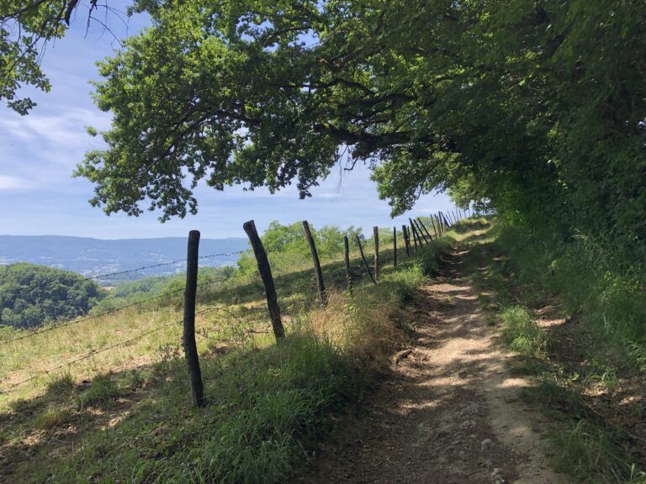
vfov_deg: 49.7
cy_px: 242
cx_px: 323
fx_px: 523
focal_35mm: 28
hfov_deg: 63.4
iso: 20
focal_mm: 3.99
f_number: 1.8
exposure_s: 1/873
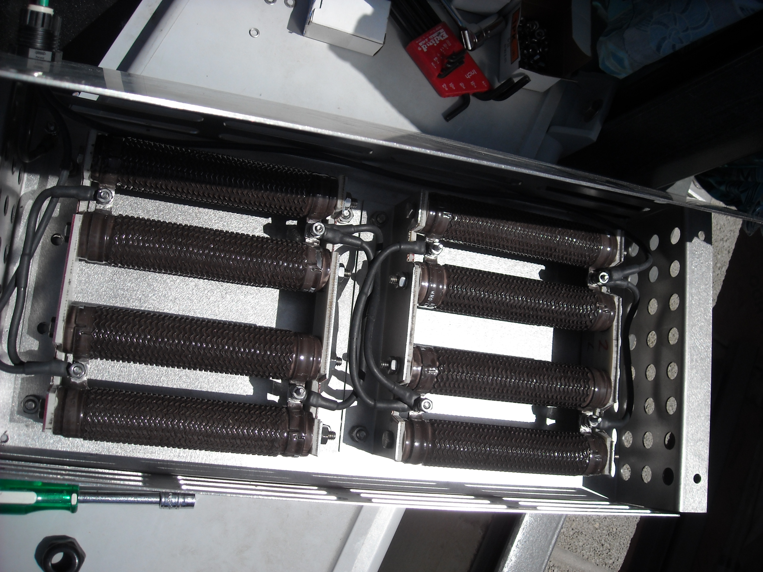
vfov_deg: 40.7
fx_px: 771
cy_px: 286
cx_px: 382
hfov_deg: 52.6
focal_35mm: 35
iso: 64
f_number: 5.6
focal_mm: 5.7
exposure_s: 1/676
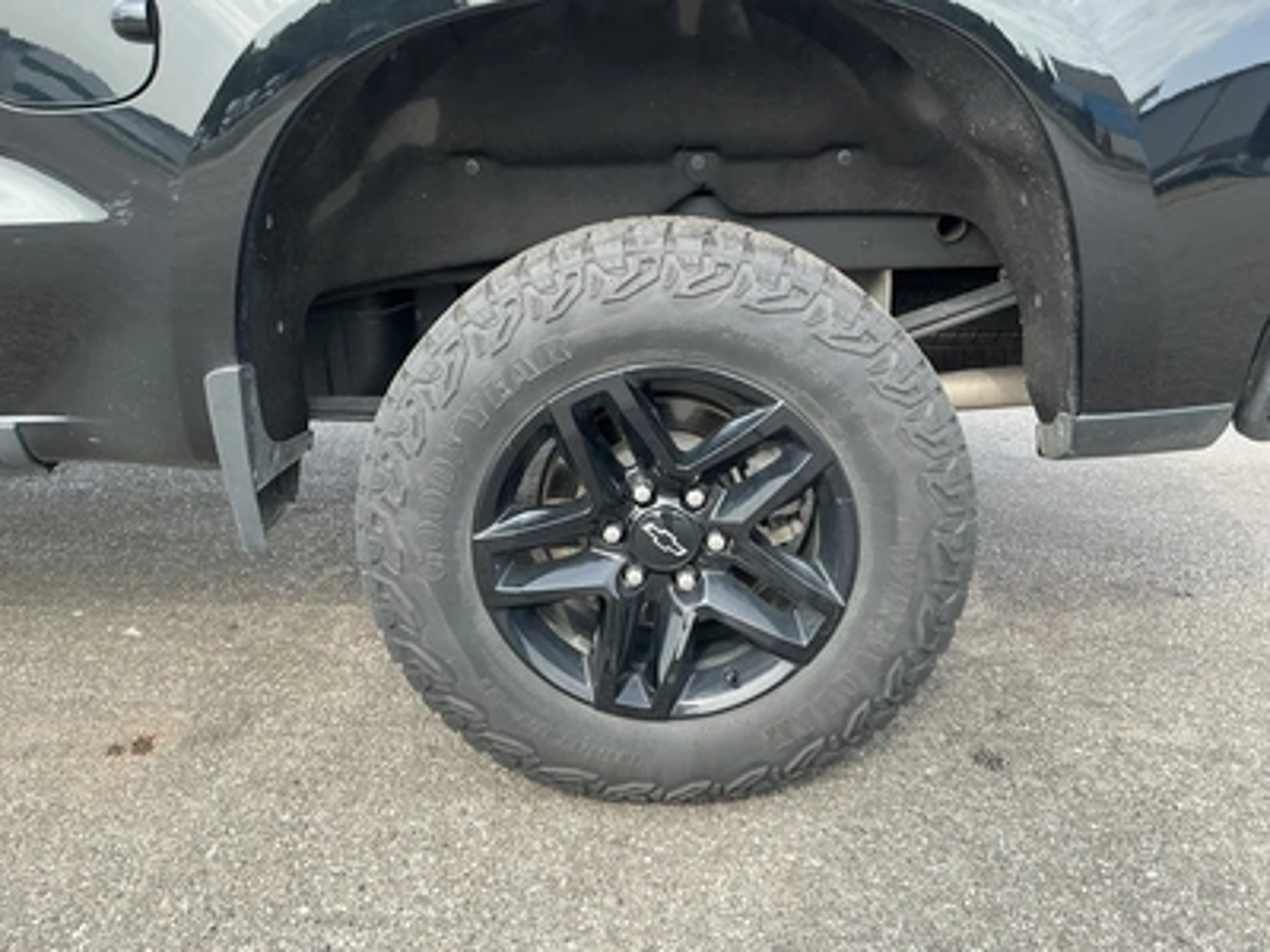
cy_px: 476
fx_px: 1027
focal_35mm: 28
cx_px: 635
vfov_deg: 49.7
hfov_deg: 63.4
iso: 25
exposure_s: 1/247
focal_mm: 3
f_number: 1.8
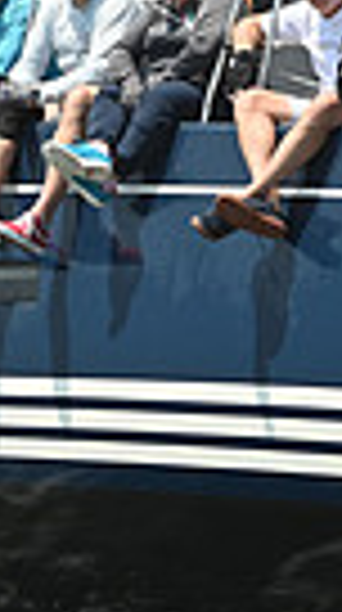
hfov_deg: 3.9
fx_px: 5071
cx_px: 176
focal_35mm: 313
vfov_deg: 6.9
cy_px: 110
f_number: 8
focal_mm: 70
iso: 320
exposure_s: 1/1250
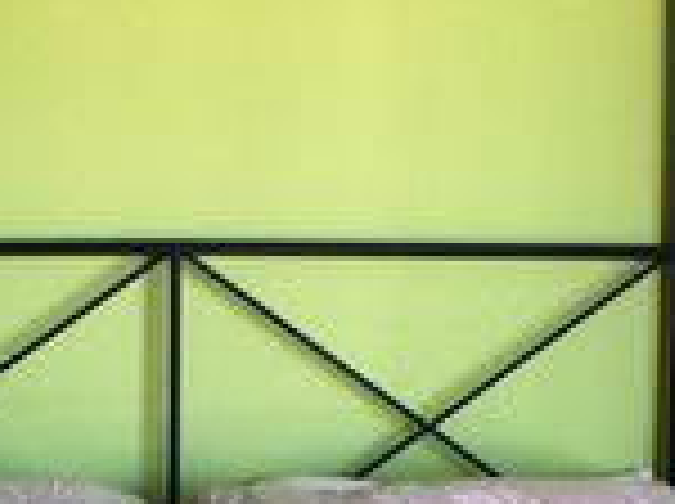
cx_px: 158
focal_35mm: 91
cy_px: 432
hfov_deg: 21.4
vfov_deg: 16.0
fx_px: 1772
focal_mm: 6.1
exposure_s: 1/25
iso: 150
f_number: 2.8
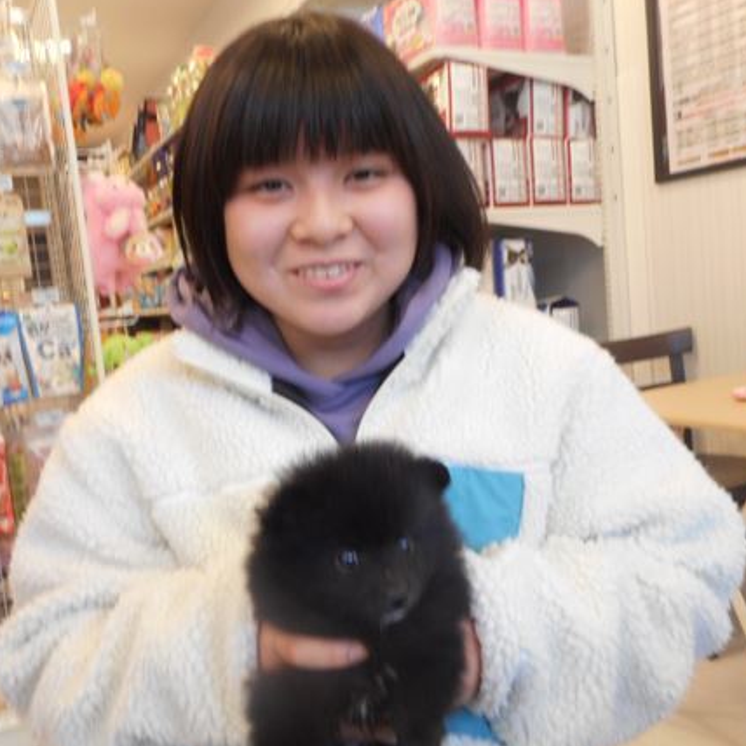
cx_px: 317
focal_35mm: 31
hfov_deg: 52.3
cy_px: 371
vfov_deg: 52.5
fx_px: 756
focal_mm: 4.5
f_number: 3.7
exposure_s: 1/30
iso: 180
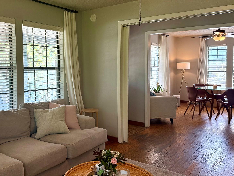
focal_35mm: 34
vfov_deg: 41.7
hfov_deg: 52.8
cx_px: 76
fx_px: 230
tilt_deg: -2.8
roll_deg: +0.3
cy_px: 78
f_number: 1.78
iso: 160
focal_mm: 6.76
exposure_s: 1/199
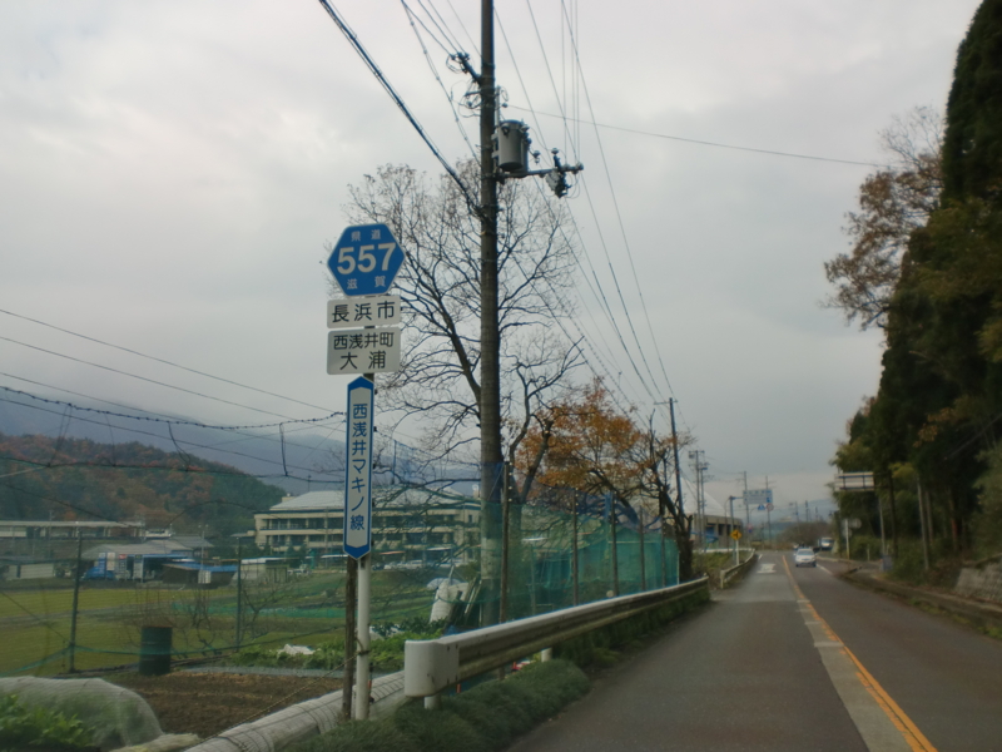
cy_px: 376
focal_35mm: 35
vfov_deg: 40.7
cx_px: 501
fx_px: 1013
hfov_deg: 52.6
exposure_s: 1/640
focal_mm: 6.3
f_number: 3.1
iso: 64
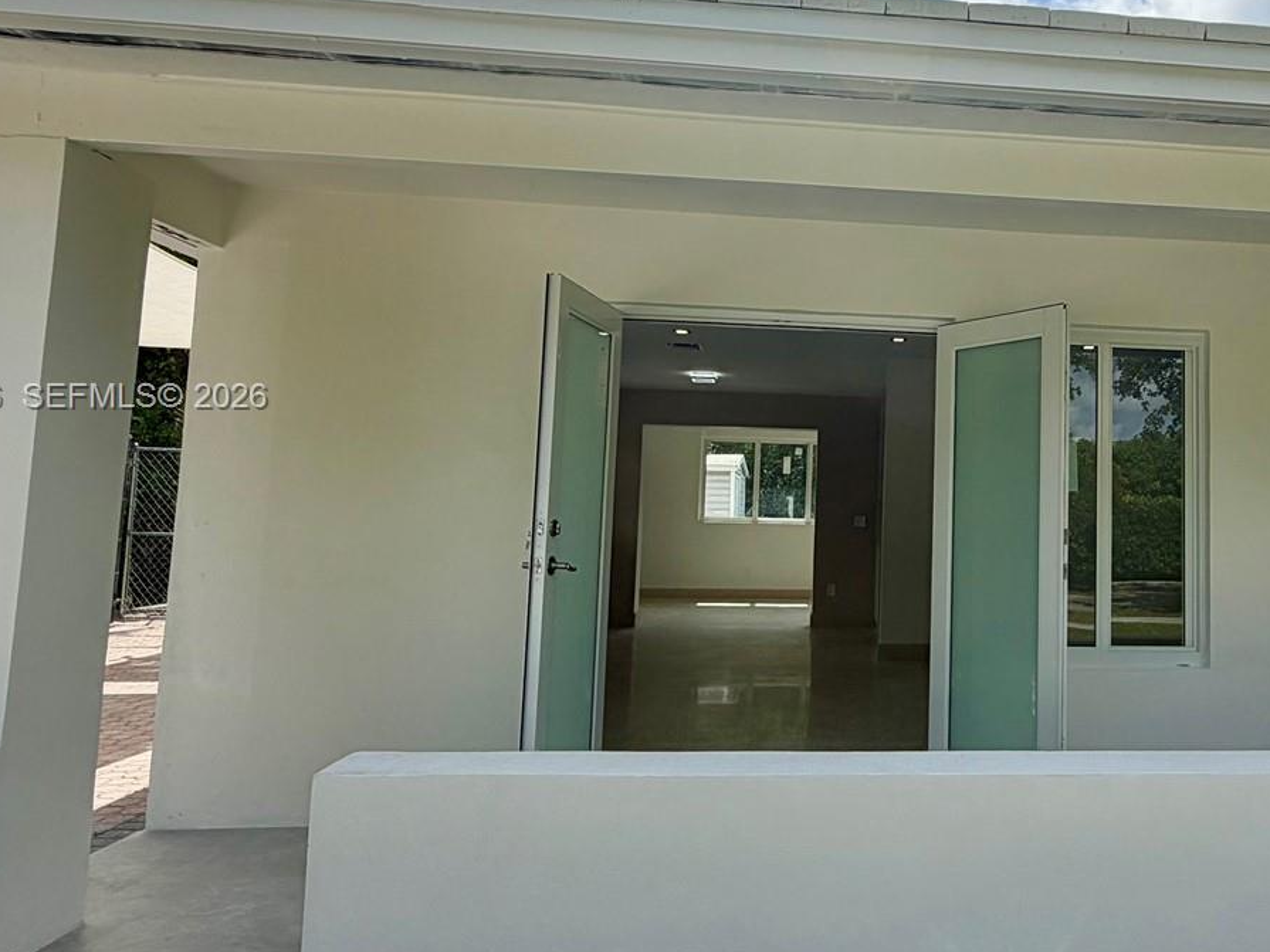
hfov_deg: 65.0
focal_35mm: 25
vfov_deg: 54.6
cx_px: 960
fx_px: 917
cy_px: 399
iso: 25
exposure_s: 1/901
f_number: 2.2
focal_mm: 2.22
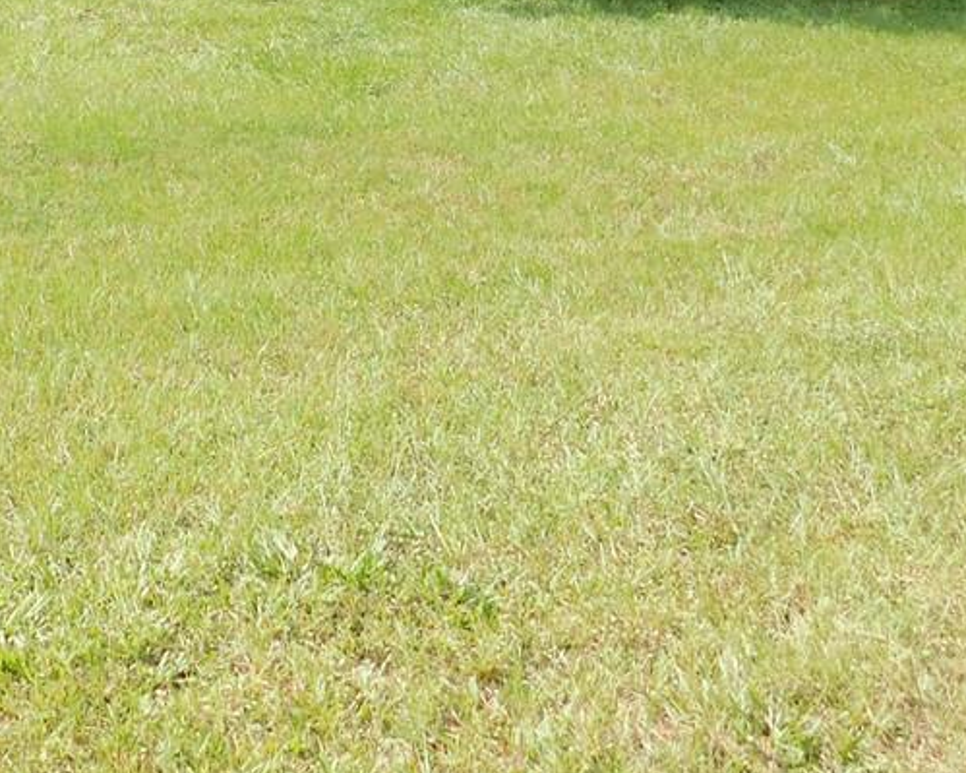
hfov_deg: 25.9
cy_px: -318
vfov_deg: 19.1
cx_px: 168
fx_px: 2058
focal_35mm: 72
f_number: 3
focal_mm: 4
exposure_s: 1/800
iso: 125
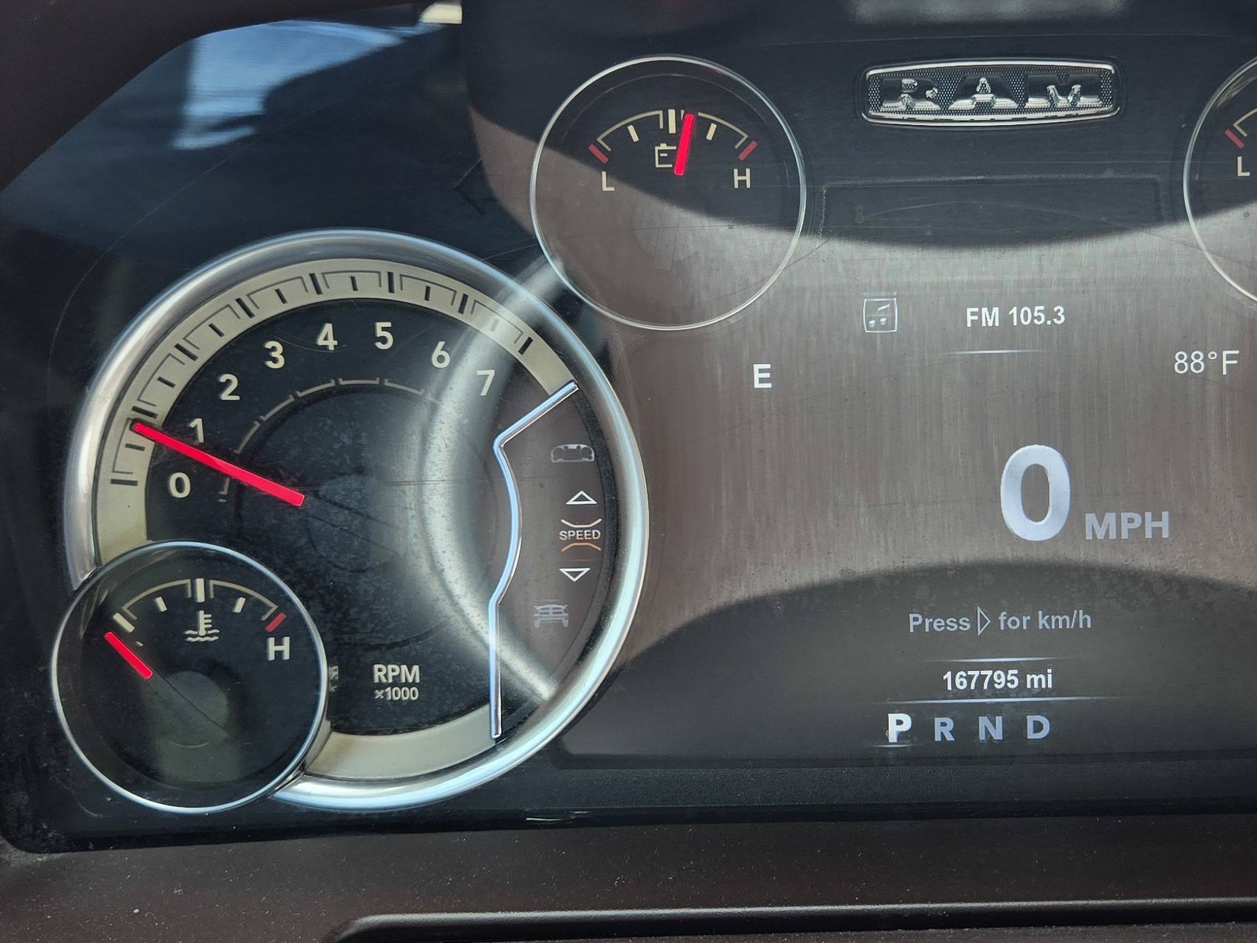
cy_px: 534
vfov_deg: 29.1
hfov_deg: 37.6
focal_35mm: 50
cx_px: 881
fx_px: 1816
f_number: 1.8
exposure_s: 1/194
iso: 25
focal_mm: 5.4
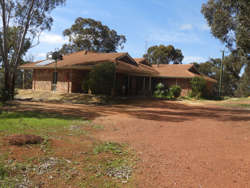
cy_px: 94
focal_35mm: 33
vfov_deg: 42.9
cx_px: 125
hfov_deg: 55.4
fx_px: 238
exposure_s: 1/800
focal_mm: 5.9
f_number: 3.6
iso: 100
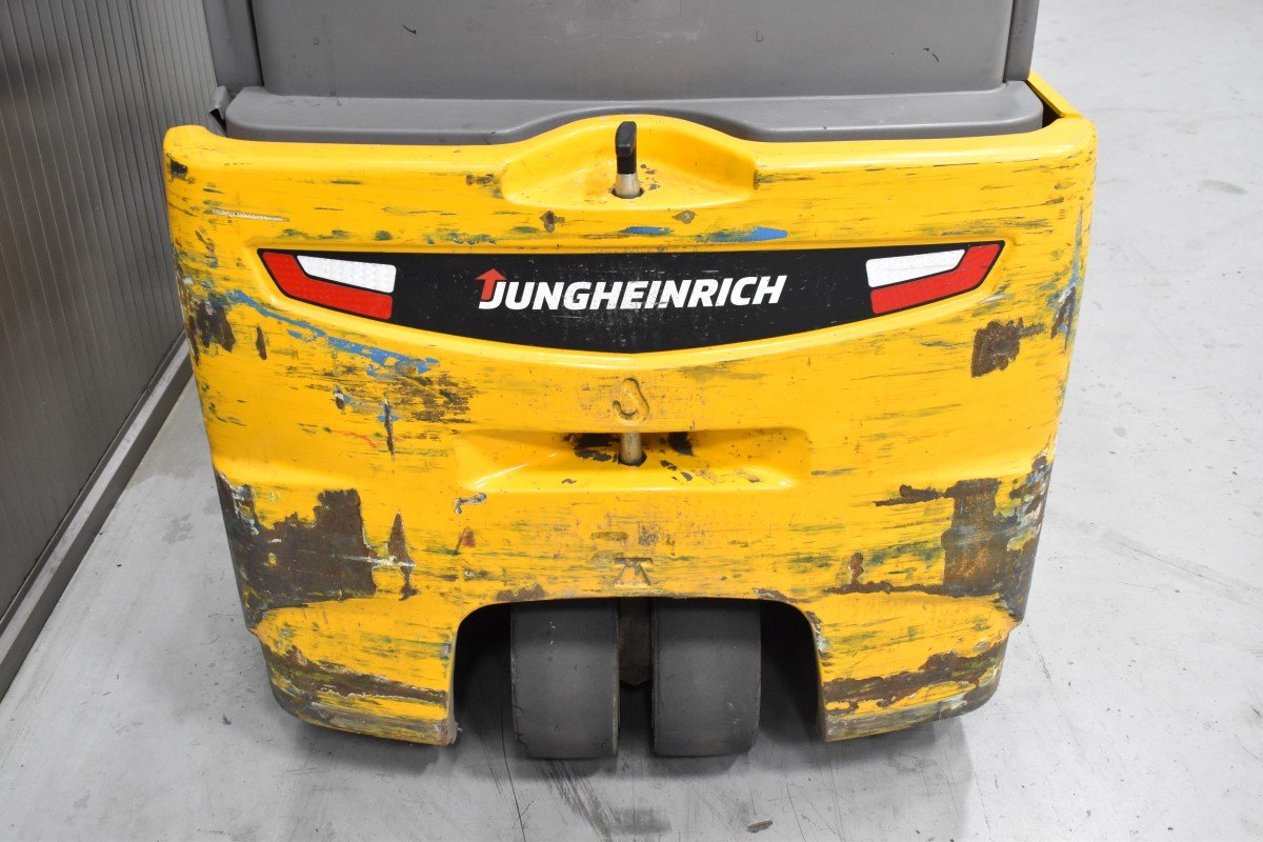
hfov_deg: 53.1
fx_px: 1263
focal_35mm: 36
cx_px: 632
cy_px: 421
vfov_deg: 36.9
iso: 1600
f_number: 5
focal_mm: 24
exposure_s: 1/30
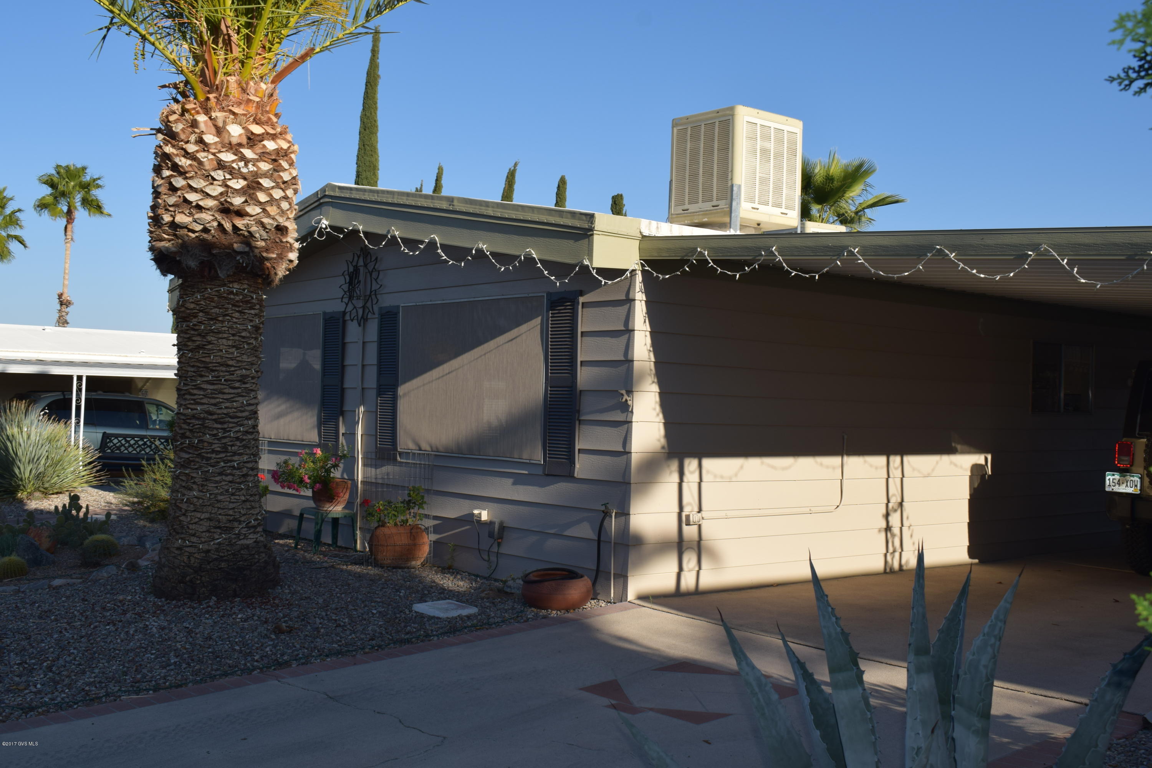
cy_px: 384
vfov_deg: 34.2
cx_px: 576
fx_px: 1248
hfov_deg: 49.6
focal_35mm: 39
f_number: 10
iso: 100
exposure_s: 1/200
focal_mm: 26
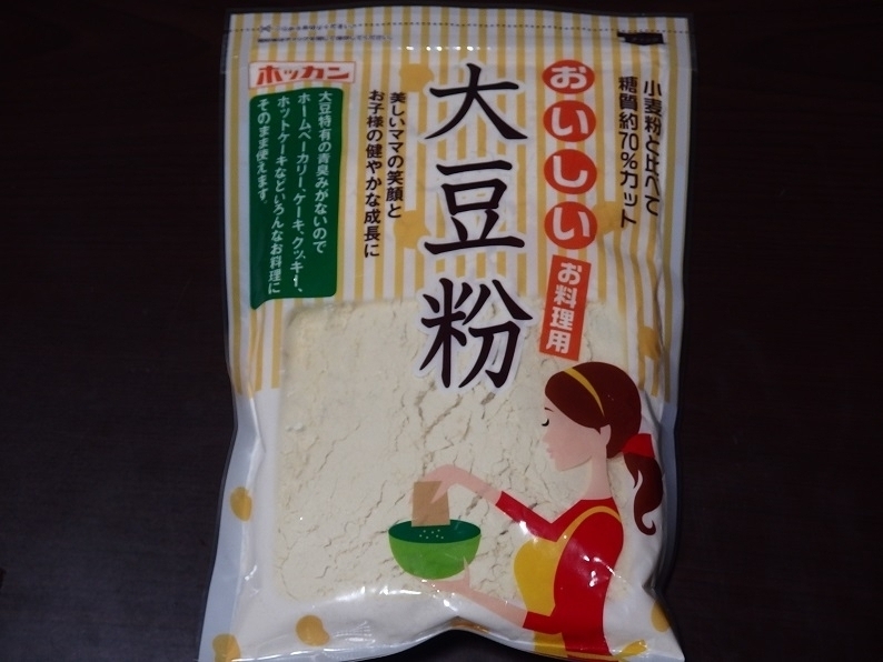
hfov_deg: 22.2
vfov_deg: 16.8
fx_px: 2245
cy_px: 331
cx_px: 442
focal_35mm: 88
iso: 200
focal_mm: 15.9
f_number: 2.5
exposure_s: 1/100
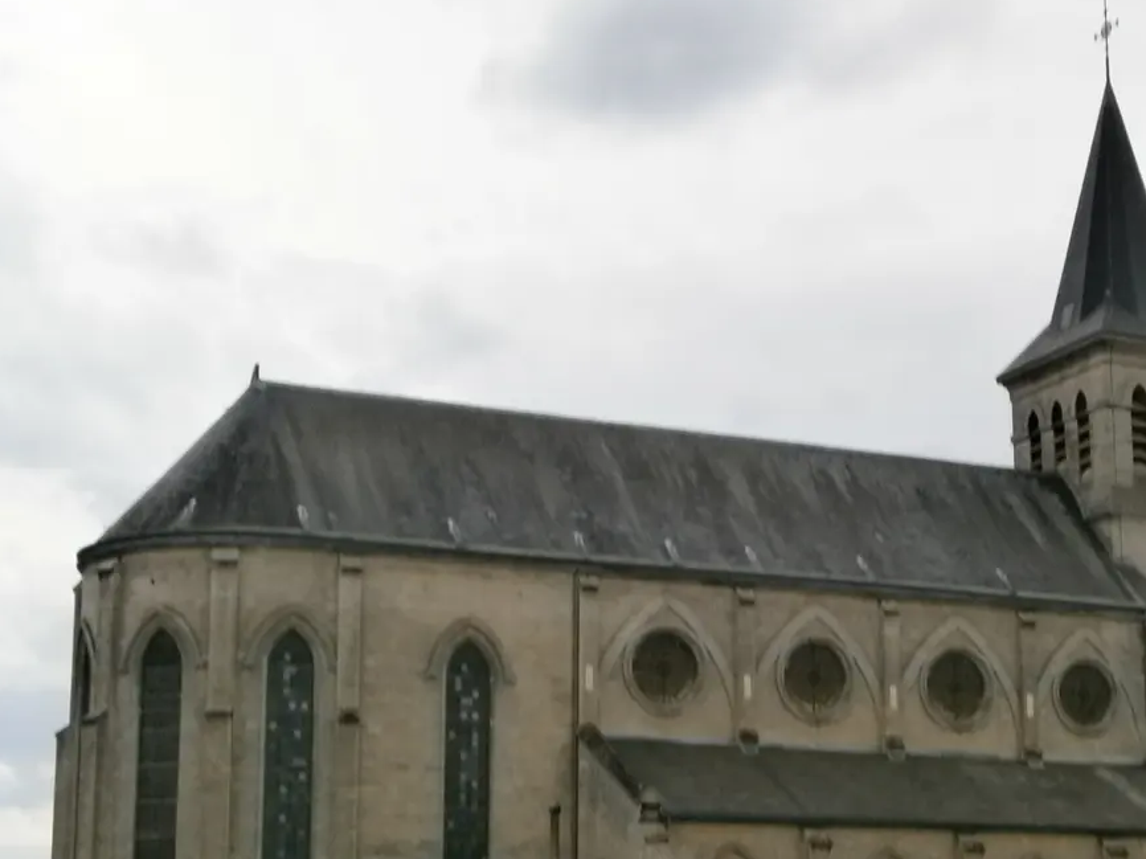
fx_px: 2251
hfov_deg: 28.4
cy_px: 584
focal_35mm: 68
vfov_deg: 21.5
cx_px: 760
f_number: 13
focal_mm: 8.1
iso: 100
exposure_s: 1/100
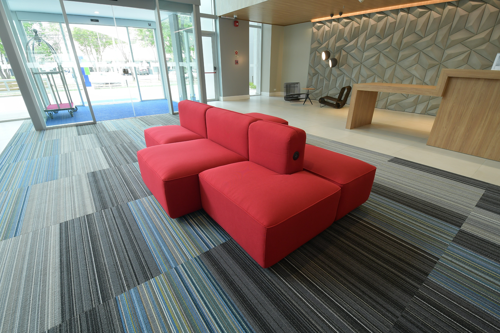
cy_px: 166
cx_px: 250
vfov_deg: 77.3
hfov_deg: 100.4
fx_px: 208
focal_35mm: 15
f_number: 7.1
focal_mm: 10
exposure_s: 1/10
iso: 160
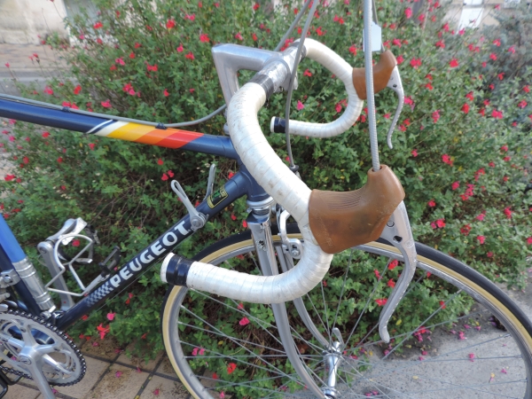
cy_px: 200
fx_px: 369
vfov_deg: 56.8
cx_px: 266
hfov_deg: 71.6
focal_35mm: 24
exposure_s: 1/160
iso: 80
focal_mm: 4.3
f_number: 3
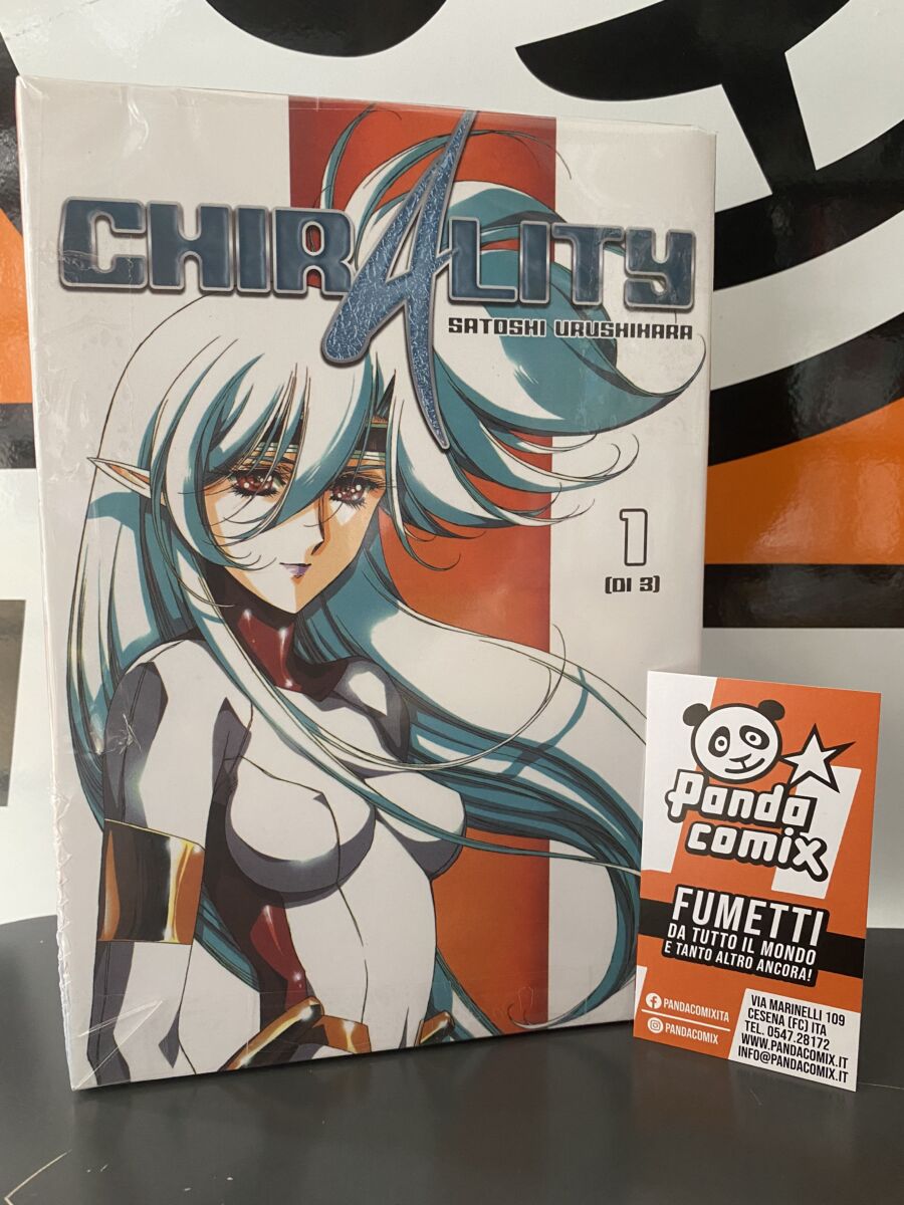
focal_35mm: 26
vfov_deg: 67.3
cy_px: 602
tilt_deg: -7.9
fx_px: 905
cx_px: 452
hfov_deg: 53.1
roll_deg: +0.2
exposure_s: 1/60
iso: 250
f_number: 1.8
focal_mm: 4.25
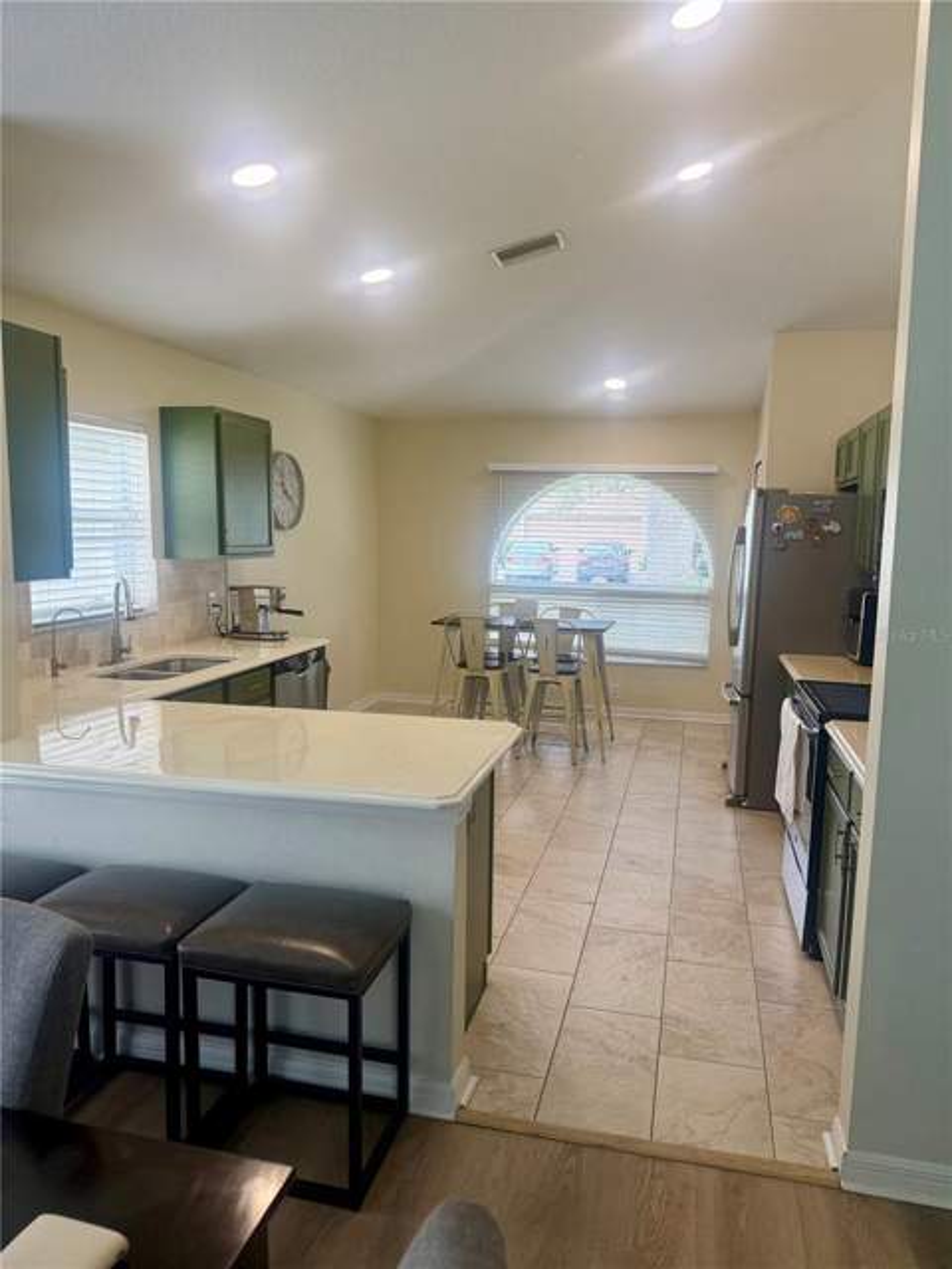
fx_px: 880
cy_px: 634
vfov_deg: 71.6
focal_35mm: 24
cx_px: 476
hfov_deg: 56.8
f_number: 1.78
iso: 125
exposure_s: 1/188
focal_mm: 6.76
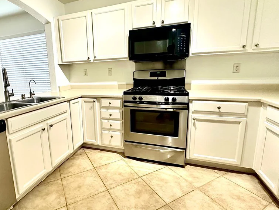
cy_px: 100
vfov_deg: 68.6
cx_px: 112
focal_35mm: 19
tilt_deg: -10.4
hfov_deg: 83.7
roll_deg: +1.9
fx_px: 153
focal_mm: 2.22
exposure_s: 1/60
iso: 400
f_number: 2.2
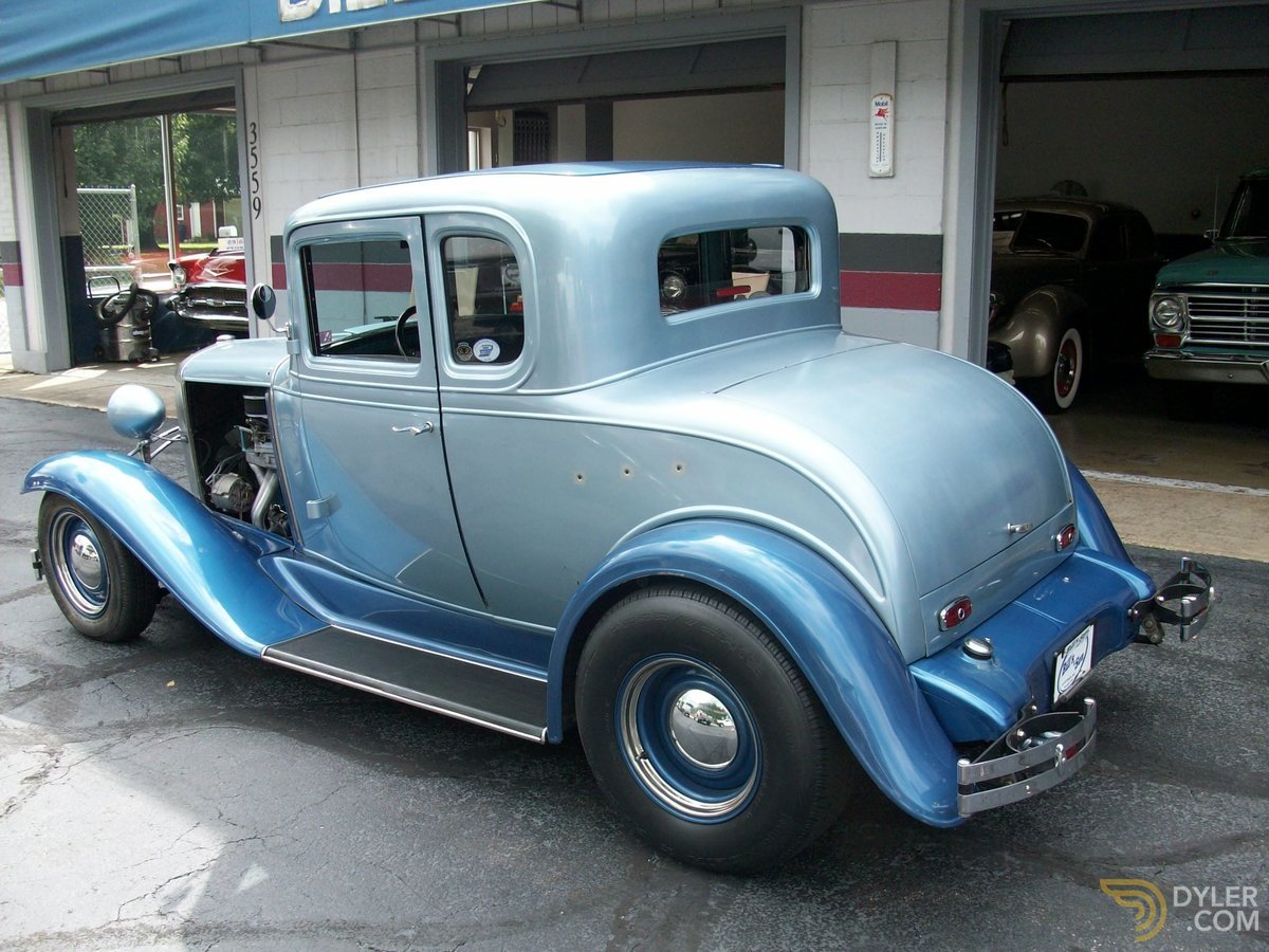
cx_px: 634
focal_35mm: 34
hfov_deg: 54.0
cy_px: 476
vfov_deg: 41.8
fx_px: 1246
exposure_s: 1/278
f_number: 2.8
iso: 64
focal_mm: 5.7
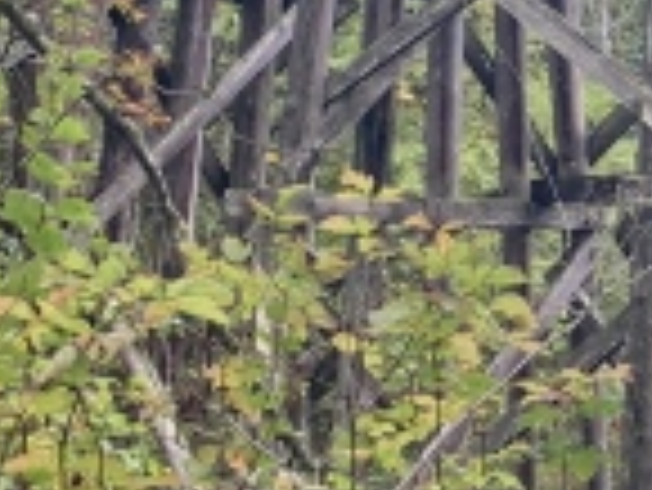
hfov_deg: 13.0
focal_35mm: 143
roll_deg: +1.3
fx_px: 2696
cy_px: 54
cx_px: 998
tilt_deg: +8.9
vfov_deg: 10.3
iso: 25
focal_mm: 4.25
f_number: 1.8
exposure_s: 1/122
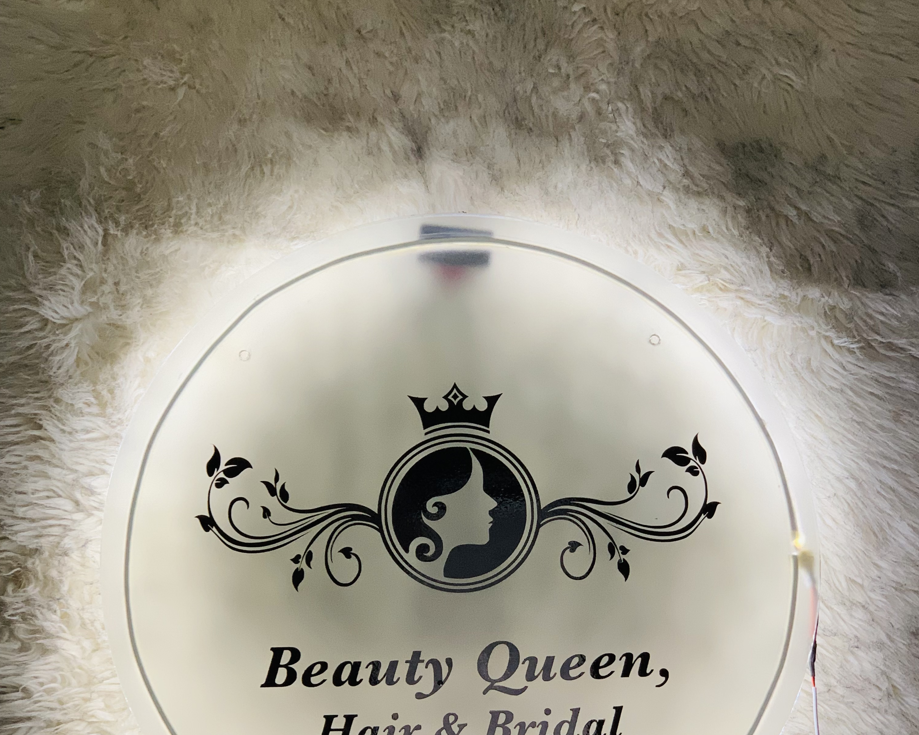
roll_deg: +0.8
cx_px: 458
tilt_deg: +2.7
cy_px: 537
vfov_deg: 22.3
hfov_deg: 27.9
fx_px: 1850
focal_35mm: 68
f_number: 2.4
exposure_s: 1/69
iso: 125
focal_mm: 6
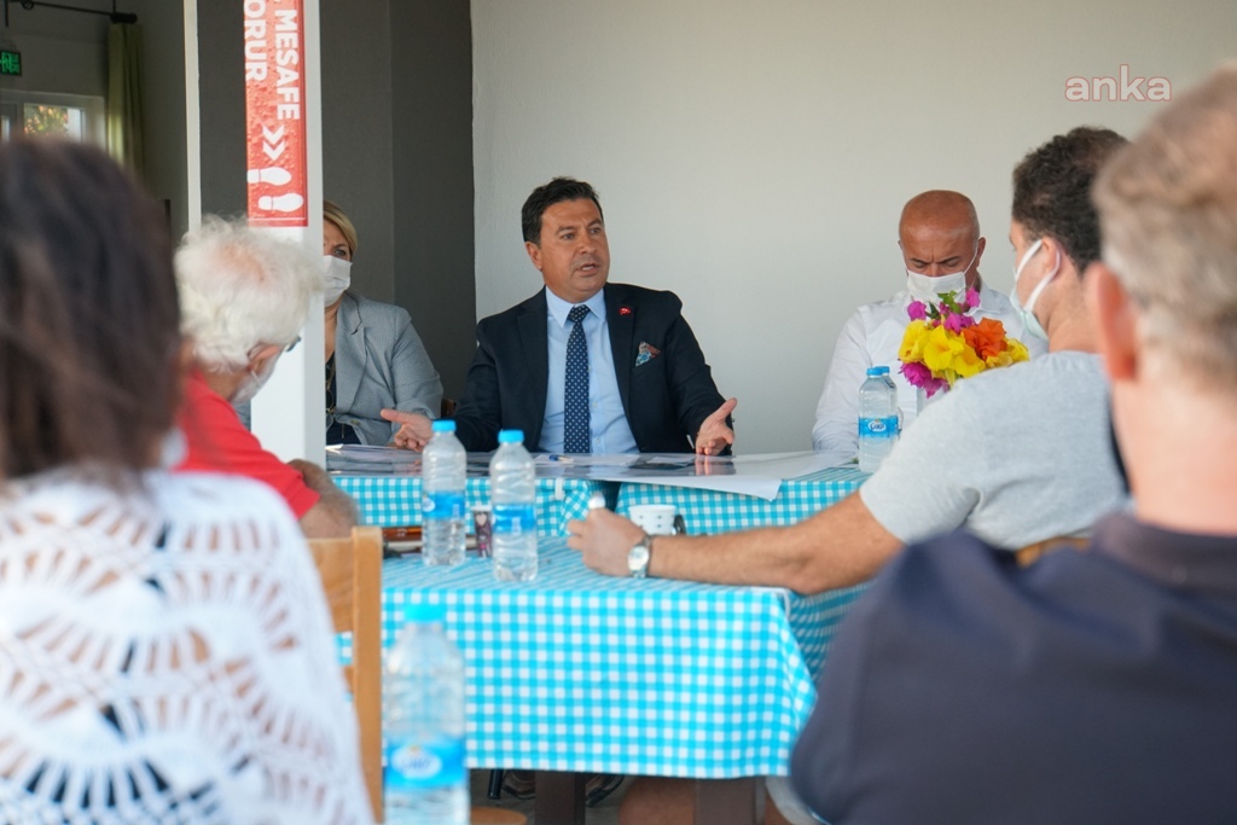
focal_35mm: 114
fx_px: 3917
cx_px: 618
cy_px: 412
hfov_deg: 17.9
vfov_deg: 12.0
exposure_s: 1/160
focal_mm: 76
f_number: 6.3
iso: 1000
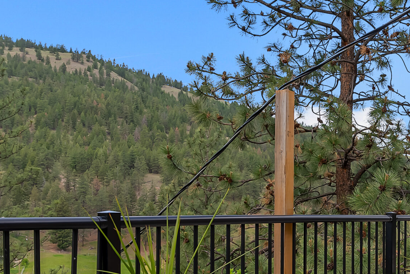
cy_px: 221
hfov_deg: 32.8
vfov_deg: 24.7
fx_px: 615
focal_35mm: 54
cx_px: 440
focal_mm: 24
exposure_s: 1/125
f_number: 5.6
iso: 100
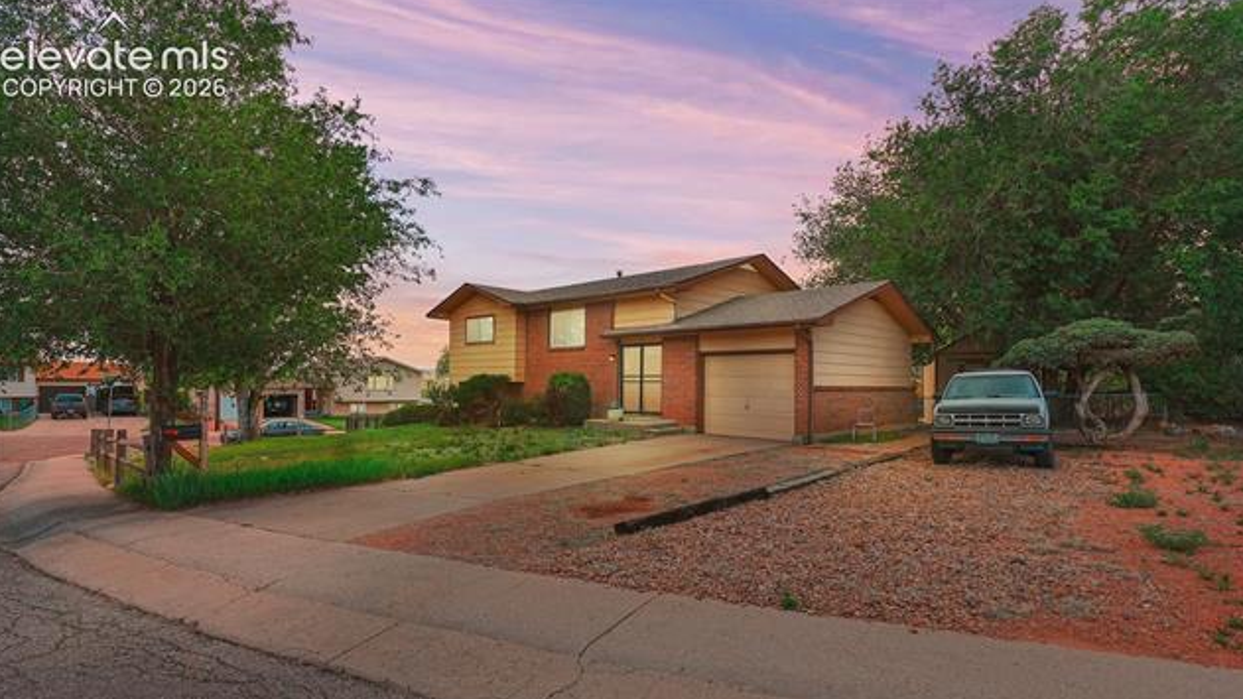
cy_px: 408
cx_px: 619
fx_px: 578
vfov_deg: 62.0
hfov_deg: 94.2
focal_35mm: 18
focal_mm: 11
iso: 200
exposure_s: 1/80
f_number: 8
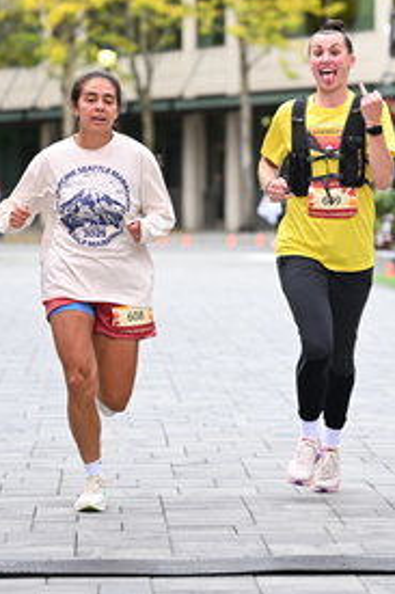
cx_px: 290
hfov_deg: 7.0
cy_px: 153
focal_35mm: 196
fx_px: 3230
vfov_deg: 10.5
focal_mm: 98
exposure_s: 1/2000
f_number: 2.8
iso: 640
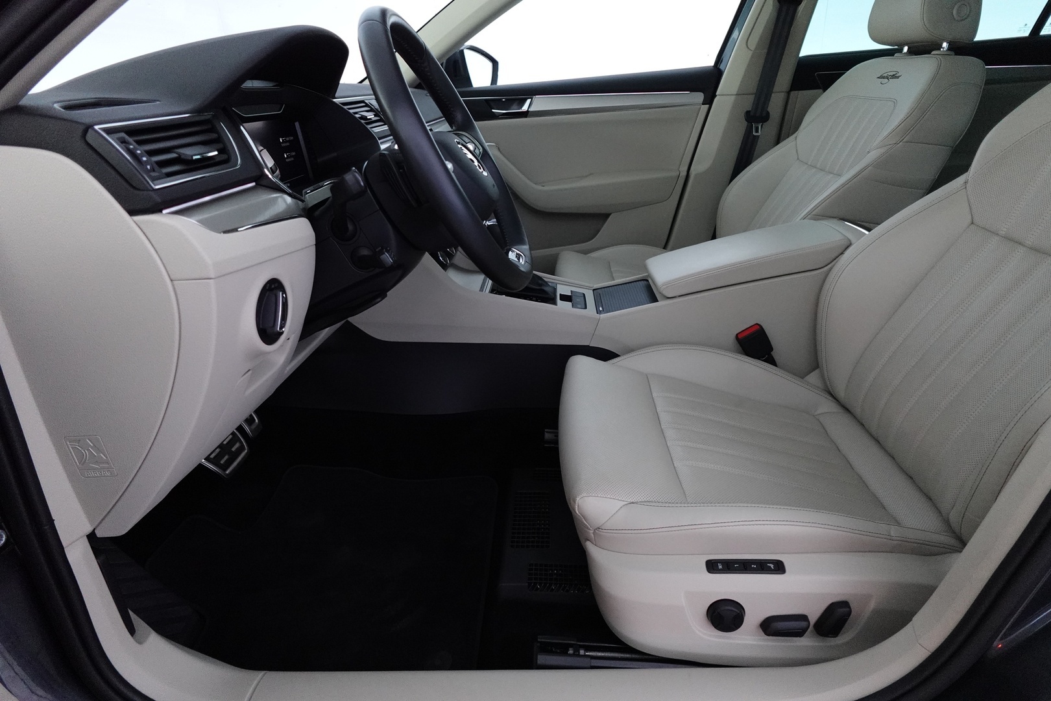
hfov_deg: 84.0
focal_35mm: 20
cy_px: 350
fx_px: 584
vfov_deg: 61.9
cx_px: 526
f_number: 2
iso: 1600
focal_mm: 7.6
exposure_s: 1/80
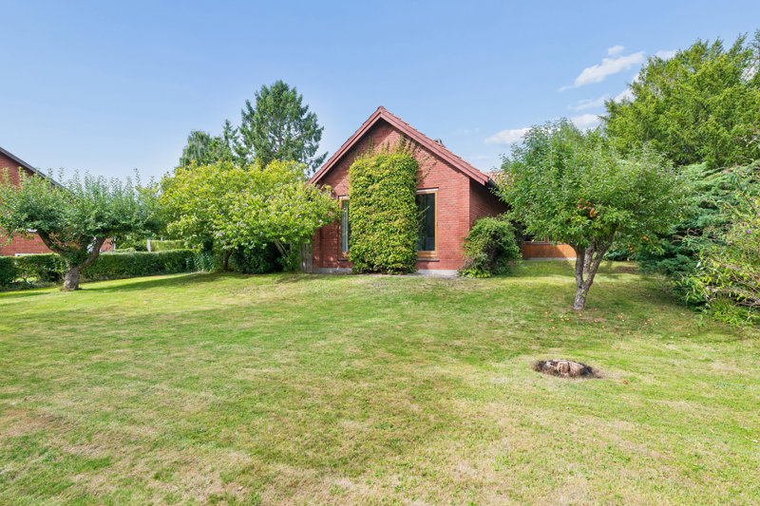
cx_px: 380
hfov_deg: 86.9
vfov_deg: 64.5
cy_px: 253
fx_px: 401
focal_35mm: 19
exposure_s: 1/100
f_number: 10
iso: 250
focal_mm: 19
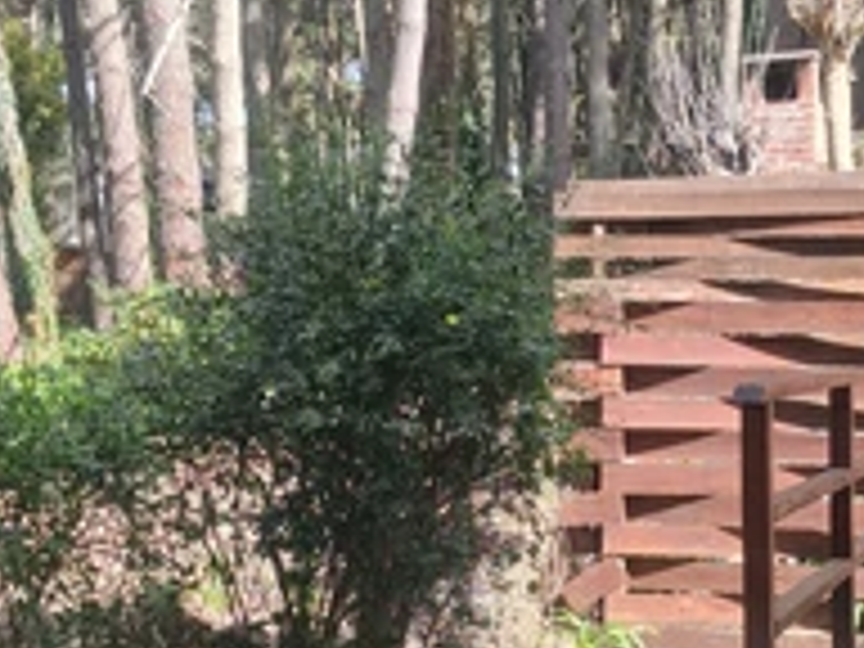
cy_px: 526
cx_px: 518
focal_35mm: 62
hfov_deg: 31.1
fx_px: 1547
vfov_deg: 23.3
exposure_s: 1/169
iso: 25
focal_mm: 4
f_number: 1.8
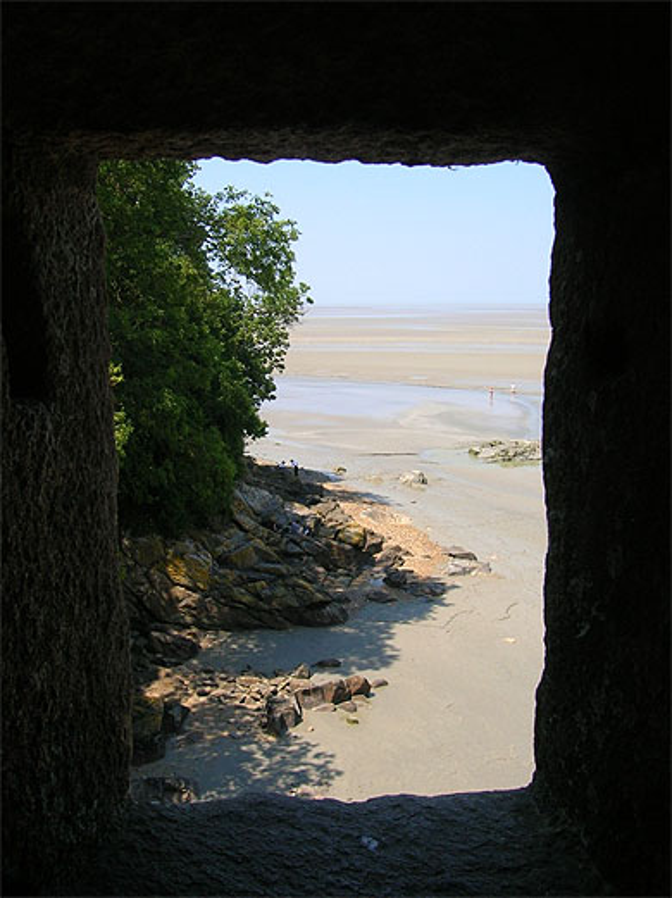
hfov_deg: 41.7
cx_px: 336
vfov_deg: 54.0
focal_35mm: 34
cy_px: 449
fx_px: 881
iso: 50
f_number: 4.9
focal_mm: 5.7
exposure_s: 1/269
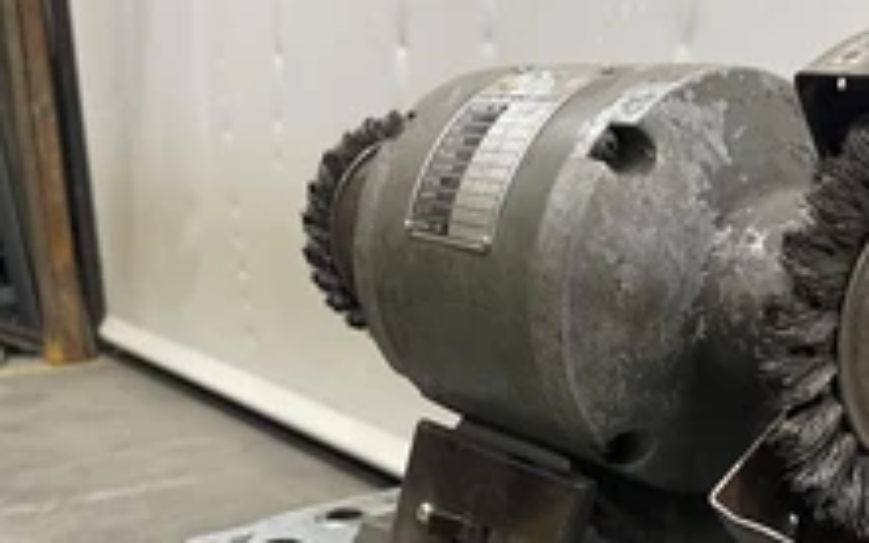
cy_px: 429
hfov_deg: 41.4
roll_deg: +0.2
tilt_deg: -14.8
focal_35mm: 48
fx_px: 1136
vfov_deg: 26.4
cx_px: 570
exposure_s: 1/60
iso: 320
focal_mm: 5.1
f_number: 1.6
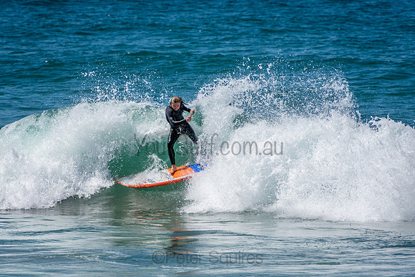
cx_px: 208
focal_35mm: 600
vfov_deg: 2.3
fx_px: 6918
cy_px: 138
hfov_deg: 3.4
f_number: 5.6
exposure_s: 1/2000
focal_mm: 400
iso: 220
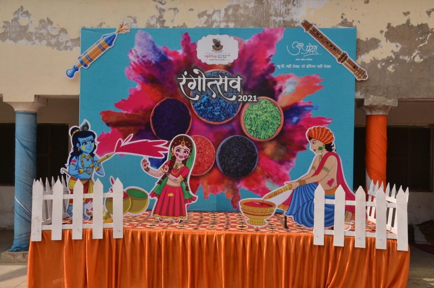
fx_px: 451
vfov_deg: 35.3
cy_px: 144
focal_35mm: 38
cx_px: 217
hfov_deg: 51.4
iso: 100
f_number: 10
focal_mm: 25
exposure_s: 1/160
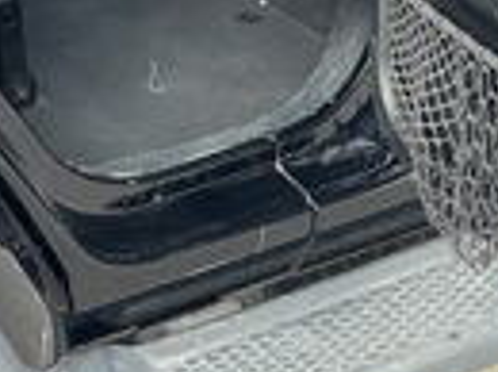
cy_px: -368
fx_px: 1924
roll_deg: -1.2
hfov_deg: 14.7
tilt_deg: -10.7
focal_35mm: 134
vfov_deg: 10.2
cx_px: 226
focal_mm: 3
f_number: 1.8
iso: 50
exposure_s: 1/120
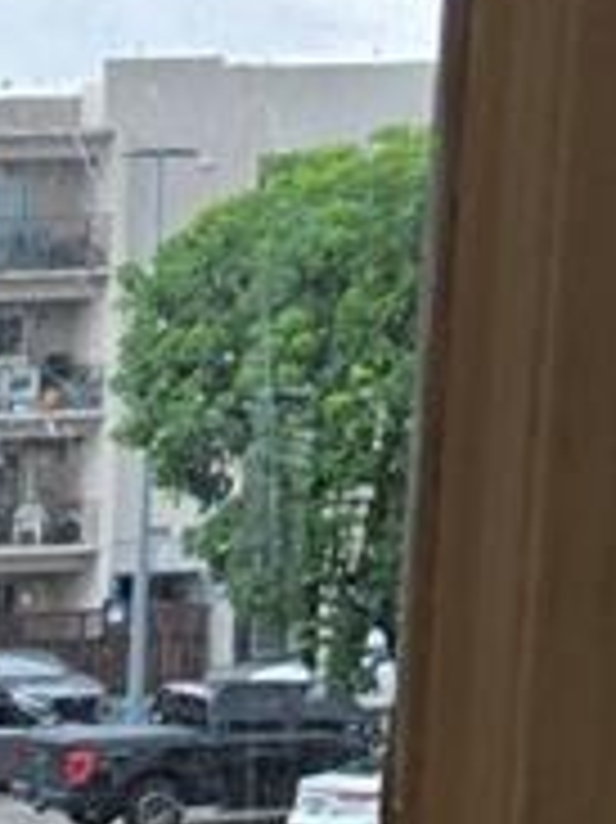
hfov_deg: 8.7
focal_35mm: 151
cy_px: 1337
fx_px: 3587
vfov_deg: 12.3
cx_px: -985
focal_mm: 5.4
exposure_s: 1/154
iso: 25
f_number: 1.8
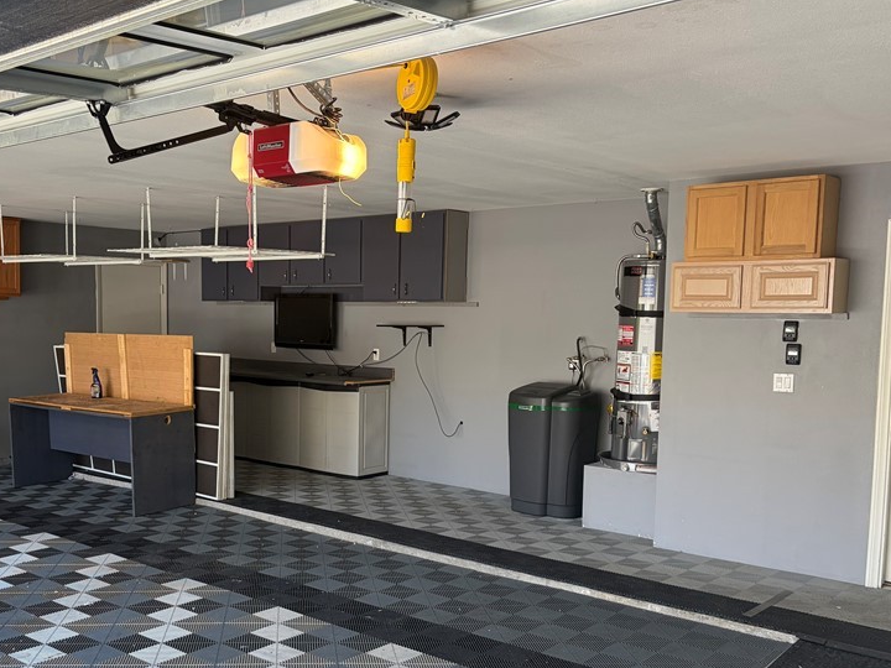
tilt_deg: -4.5
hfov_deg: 49.6
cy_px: 396
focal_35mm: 37
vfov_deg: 38.5
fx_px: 952
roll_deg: -0.6
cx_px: 325
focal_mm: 5.96
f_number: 1.6
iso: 64
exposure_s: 1/198
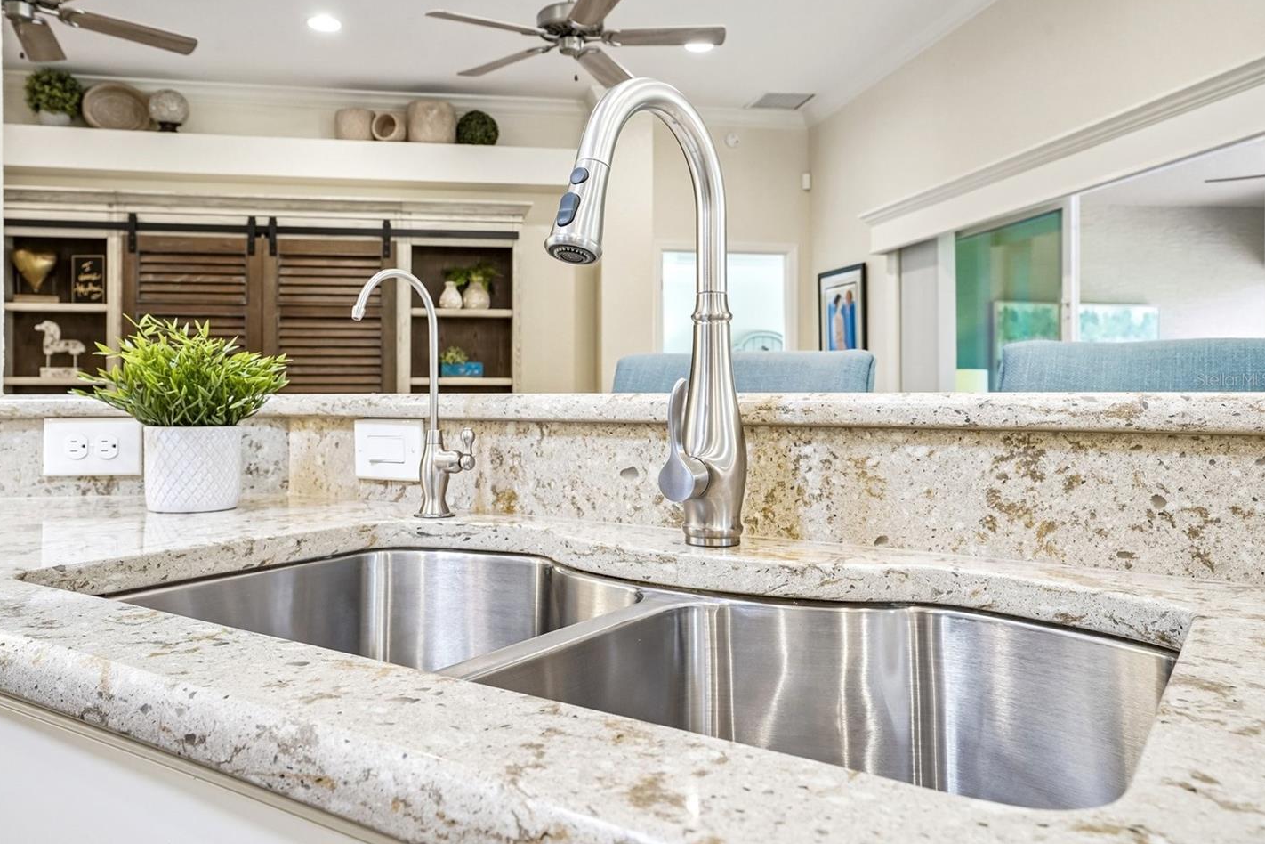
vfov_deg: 47.9
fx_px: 949
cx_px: 563
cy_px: 379
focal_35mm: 27
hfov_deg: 67.2
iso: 400
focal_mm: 24
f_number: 9
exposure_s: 1/6
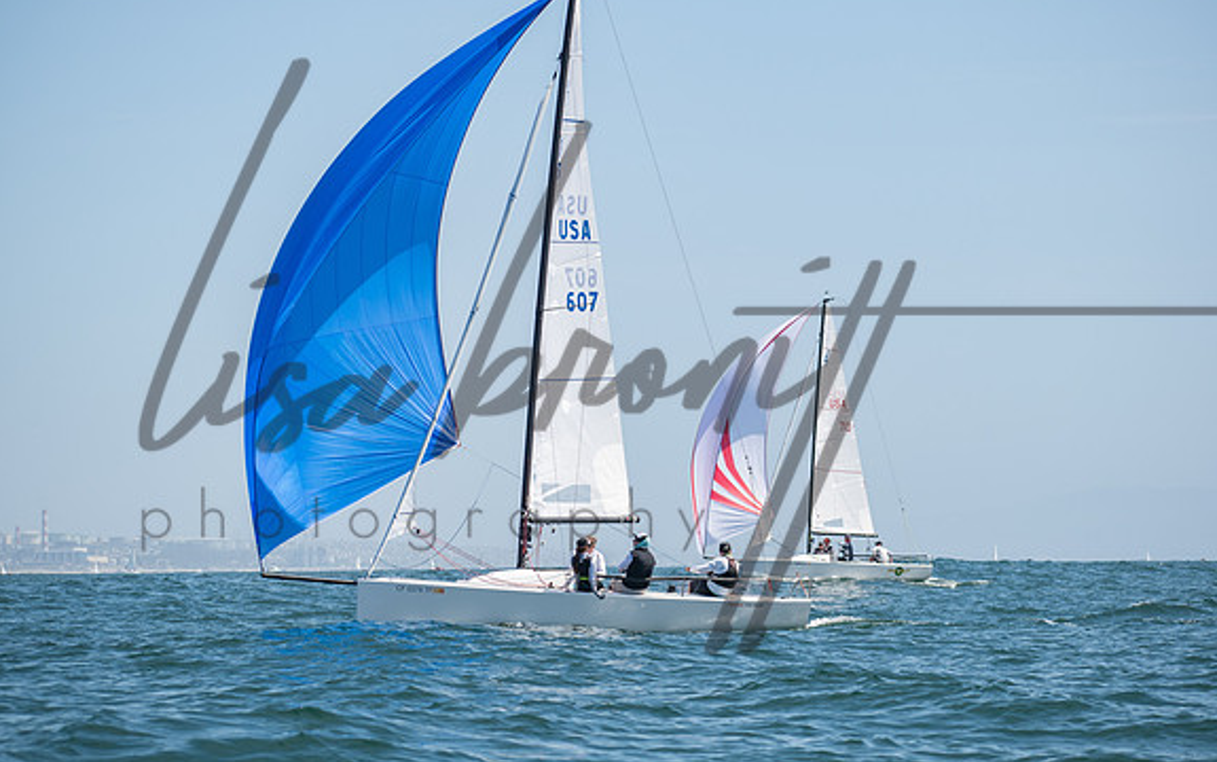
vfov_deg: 9.1
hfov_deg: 14.5
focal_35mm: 144
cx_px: 612
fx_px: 4778
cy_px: 361
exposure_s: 1/1000
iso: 200
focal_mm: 90
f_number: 6.3
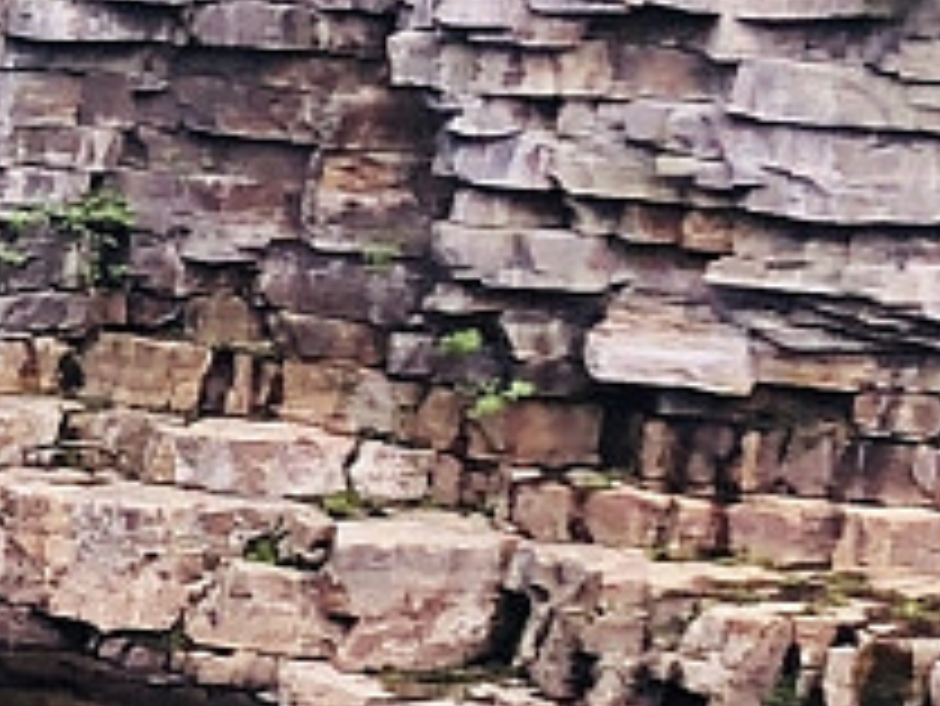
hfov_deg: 7.6
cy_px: -126
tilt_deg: -12.9
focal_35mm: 214
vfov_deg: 6.9
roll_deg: +1.6
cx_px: -2285
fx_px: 5815
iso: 25
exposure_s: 1/120
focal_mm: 4
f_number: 1.8
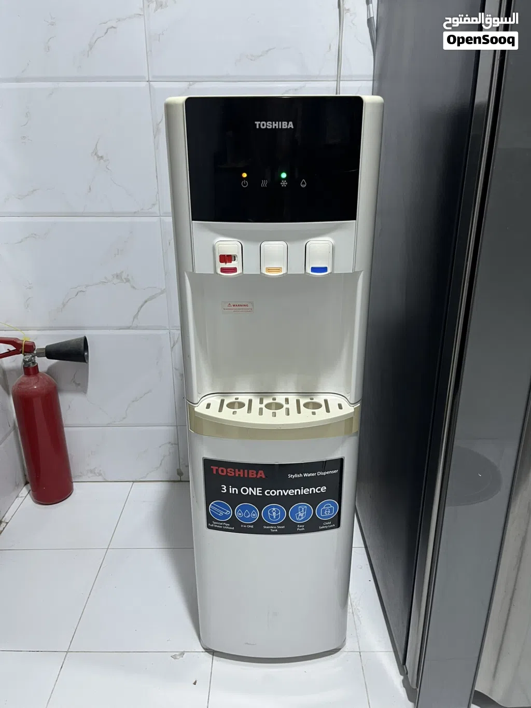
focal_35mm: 26
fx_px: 532
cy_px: 354
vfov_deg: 67.3
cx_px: 266
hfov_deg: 53.1
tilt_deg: -21.6
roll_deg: +0.7
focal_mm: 5.1
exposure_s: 1/50
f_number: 1.6
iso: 250
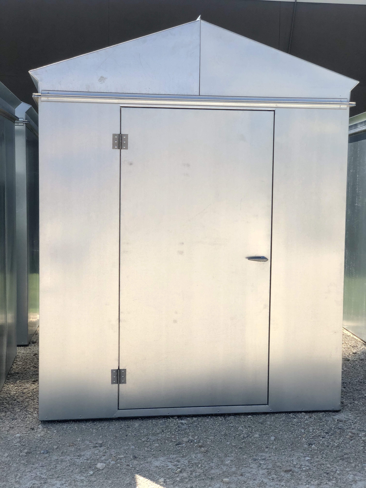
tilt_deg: -6.0
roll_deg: -1.0
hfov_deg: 28.0
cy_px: 244
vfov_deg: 36.8
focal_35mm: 52
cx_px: 183
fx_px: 733
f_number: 2.4
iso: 16
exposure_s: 1/1130
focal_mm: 6
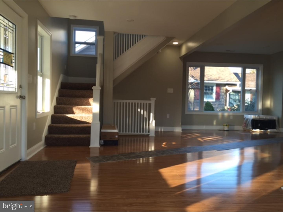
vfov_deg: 48.2
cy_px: 106
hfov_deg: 61.7
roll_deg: -0.9
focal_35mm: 29
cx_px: 142
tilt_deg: -1.9
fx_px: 237
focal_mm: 4.15
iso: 32
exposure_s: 1/60
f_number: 2.2
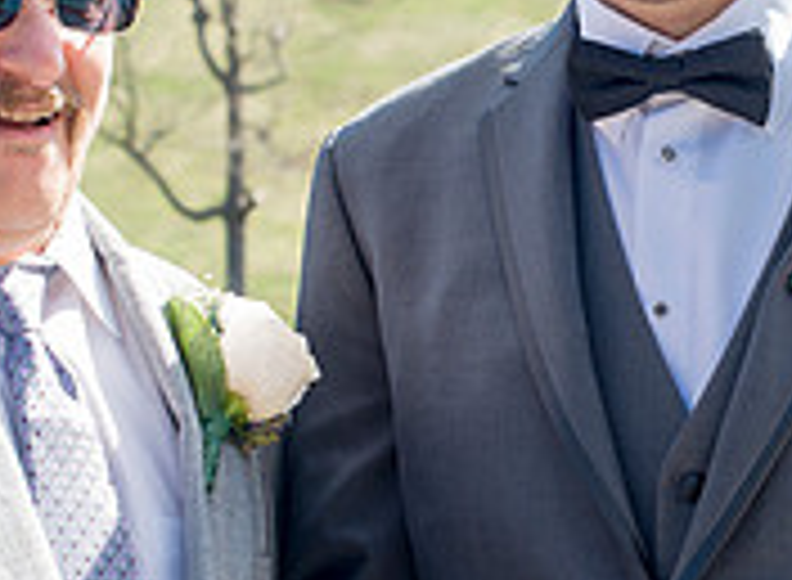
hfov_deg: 10.4
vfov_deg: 7.7
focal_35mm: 191
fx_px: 4335
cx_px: 670
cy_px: 328
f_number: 7.1
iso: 200
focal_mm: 50
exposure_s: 1/200
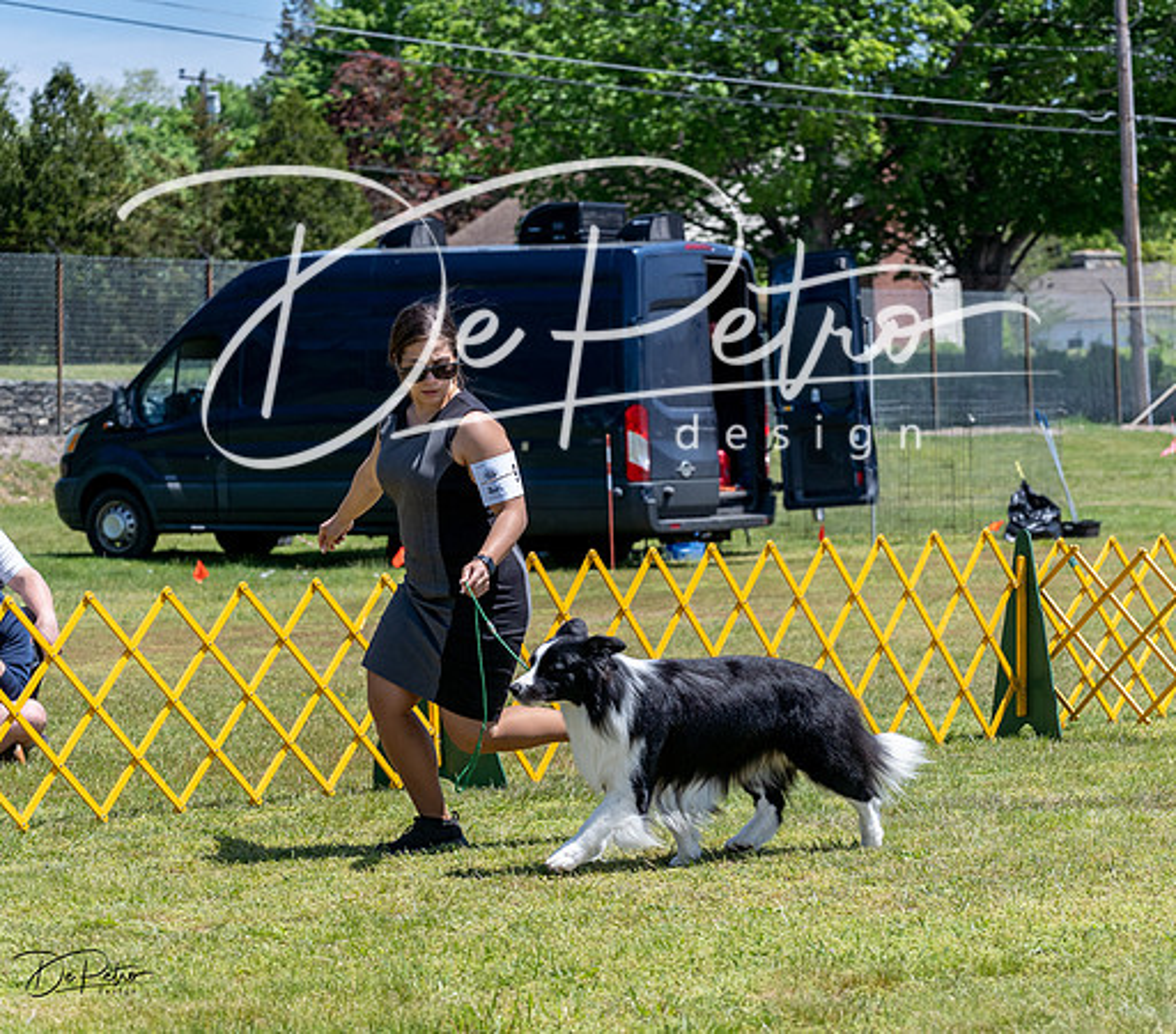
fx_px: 4776
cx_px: 774
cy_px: 517
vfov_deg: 12.4
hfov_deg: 14.0
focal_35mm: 132
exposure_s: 1/1600
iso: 640
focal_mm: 111
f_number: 7.1
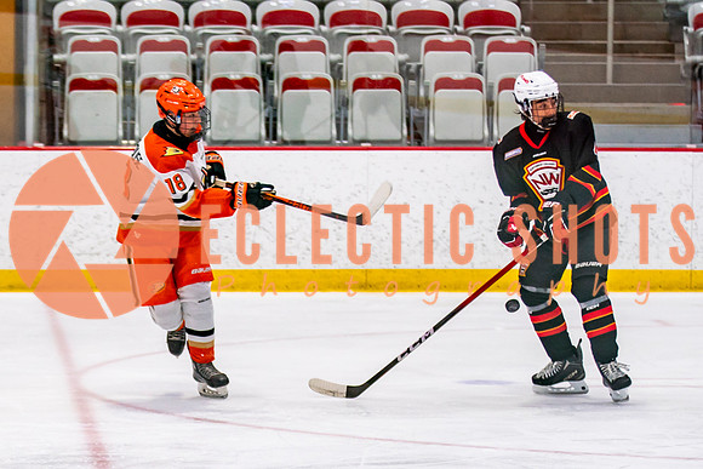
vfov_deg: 6.9
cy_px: 362
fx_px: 3889
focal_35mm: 199
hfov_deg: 10.3
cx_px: 88
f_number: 2.8
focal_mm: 90
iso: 640
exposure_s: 1/640
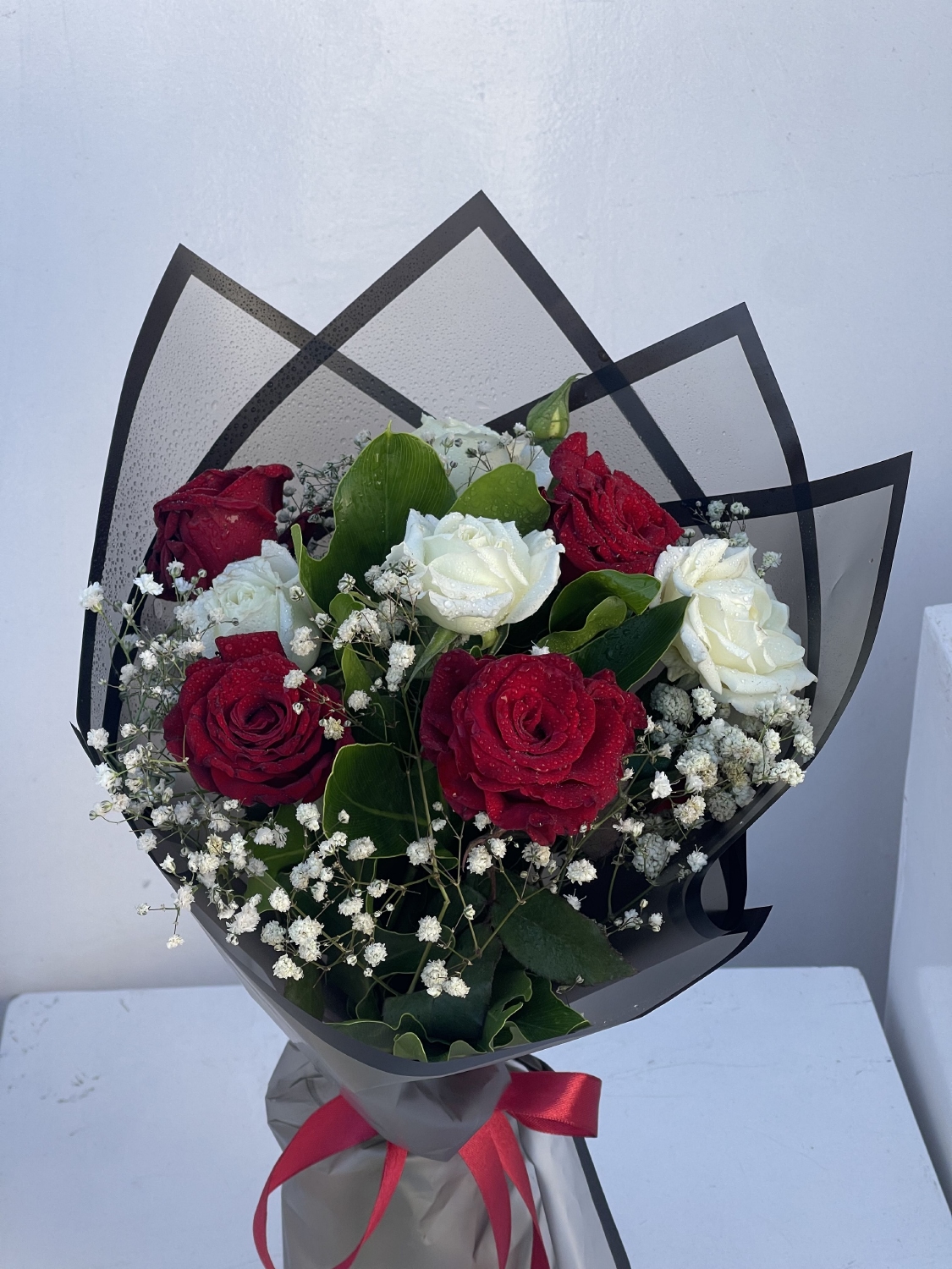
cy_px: 634
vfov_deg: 30.3
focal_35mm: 64
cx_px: 476
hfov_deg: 22.9
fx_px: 2347
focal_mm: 7.5
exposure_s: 1/236
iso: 20
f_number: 2.2
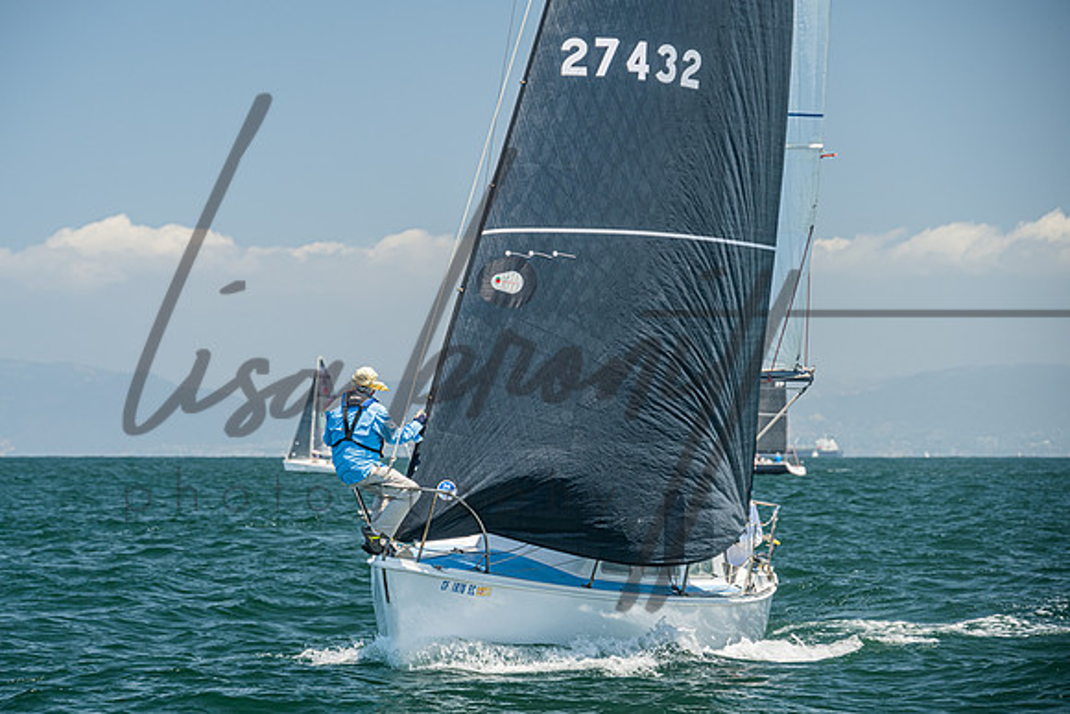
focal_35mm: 156
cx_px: 477
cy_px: 391
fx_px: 4628
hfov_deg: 13.2
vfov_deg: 8.8
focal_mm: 140
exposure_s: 1/400
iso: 320
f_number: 6.3
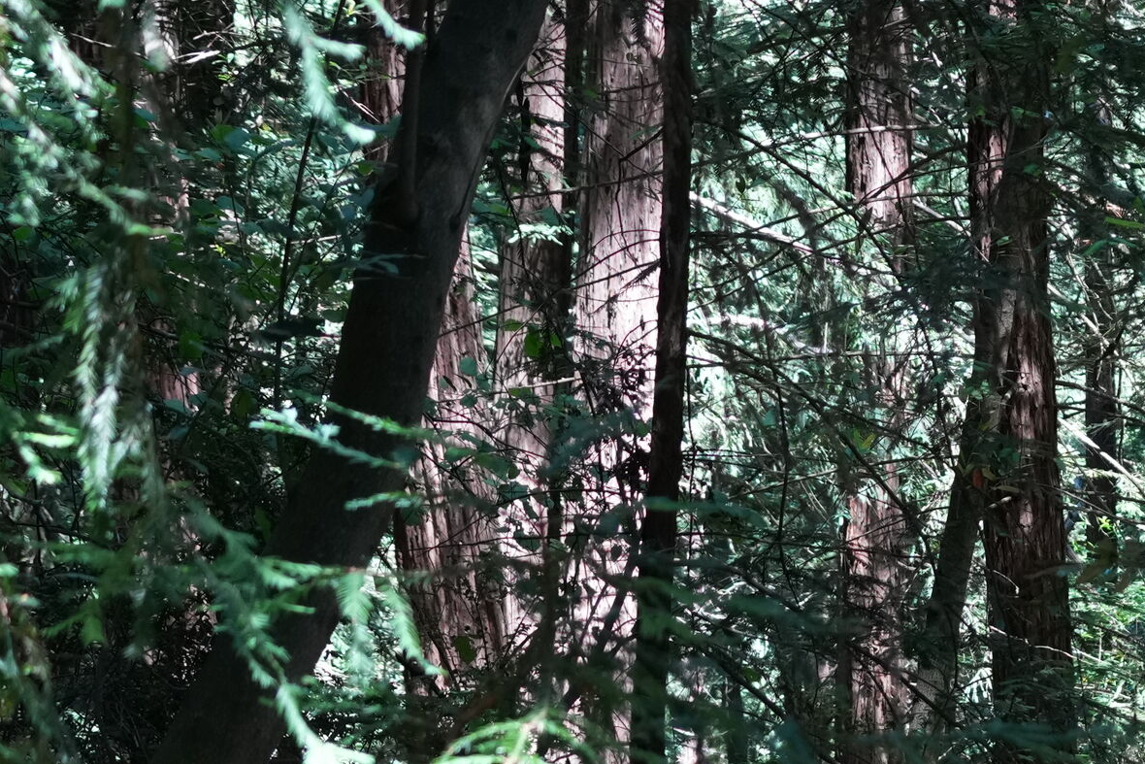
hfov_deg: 11.0
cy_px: 1236
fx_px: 5821
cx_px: 1350
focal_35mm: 183
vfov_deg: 7.3
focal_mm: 50
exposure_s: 1/200
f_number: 4.5
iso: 800
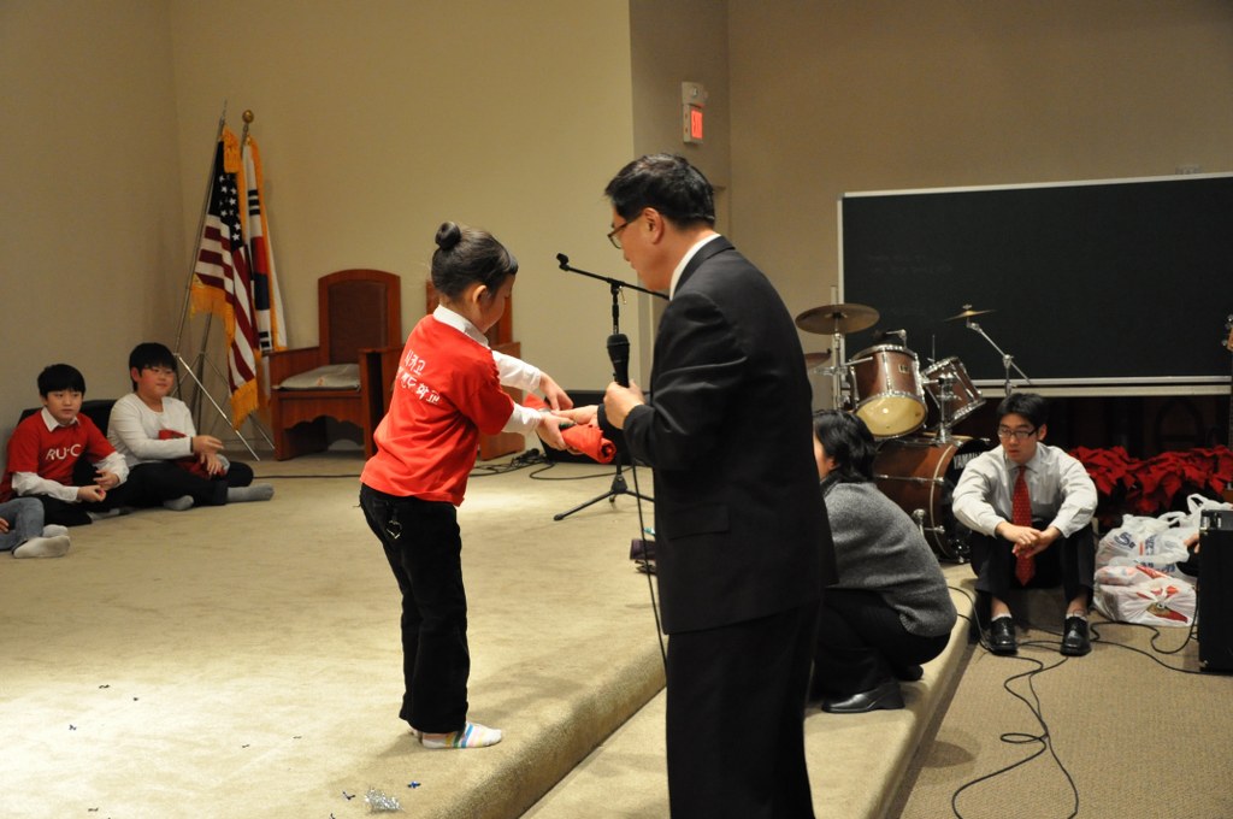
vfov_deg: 28.0
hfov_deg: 41.2
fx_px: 1642
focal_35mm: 48
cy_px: 410
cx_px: 616
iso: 1600
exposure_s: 1/60
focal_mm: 32
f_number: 4.2
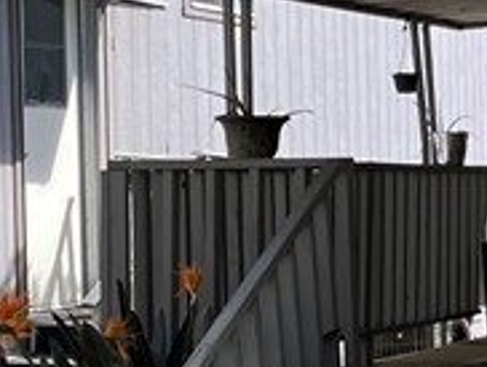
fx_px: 2057
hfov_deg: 10.6
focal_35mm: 146
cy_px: 171
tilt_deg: +1.7
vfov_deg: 10.2
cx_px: 1327
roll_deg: +1.8
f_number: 1.6
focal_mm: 5.1
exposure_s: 1/1923
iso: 50
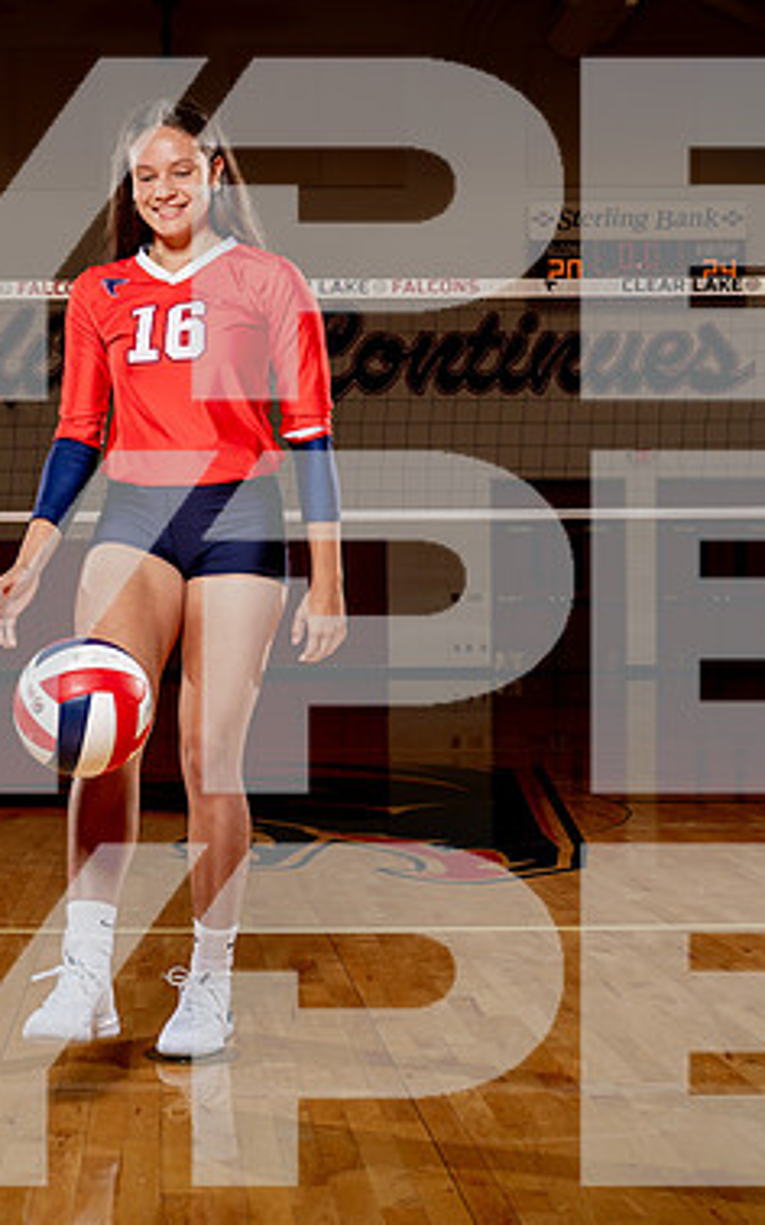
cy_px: 623
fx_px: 1736
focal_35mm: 52
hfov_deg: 24.4
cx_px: 131
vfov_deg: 38.9
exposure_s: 1/250
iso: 125
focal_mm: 31
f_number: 5.6
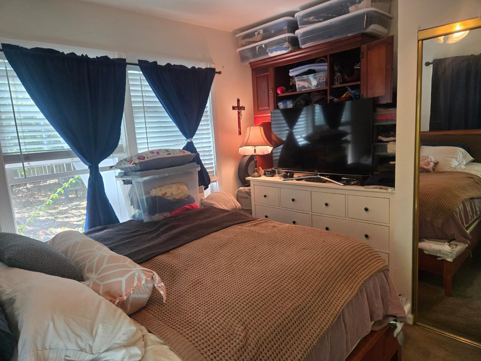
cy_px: 180
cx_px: 240
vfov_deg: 58.9
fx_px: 320
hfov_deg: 73.9
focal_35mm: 23
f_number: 1.8
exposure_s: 1/120
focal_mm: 5.4
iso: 400
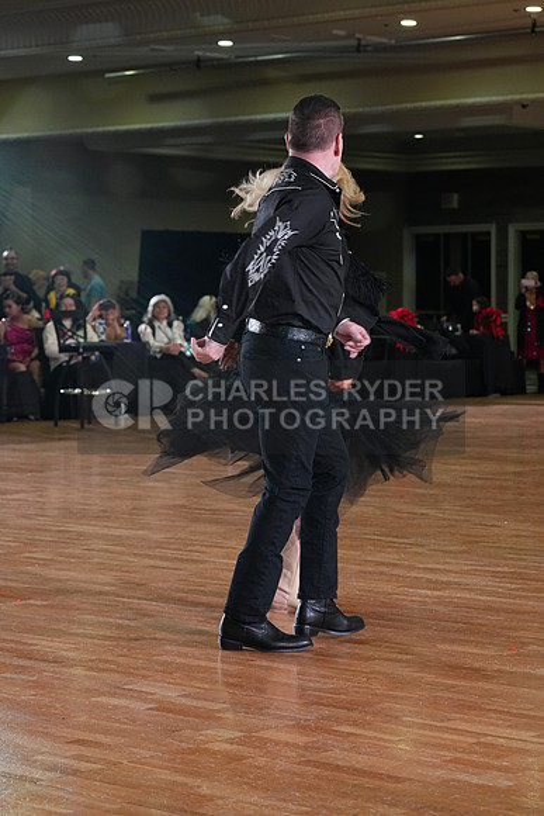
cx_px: 272
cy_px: 408
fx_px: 2016
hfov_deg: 15.4
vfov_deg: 22.9
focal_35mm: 89
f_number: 7.1
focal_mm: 89
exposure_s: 1/320
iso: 6400
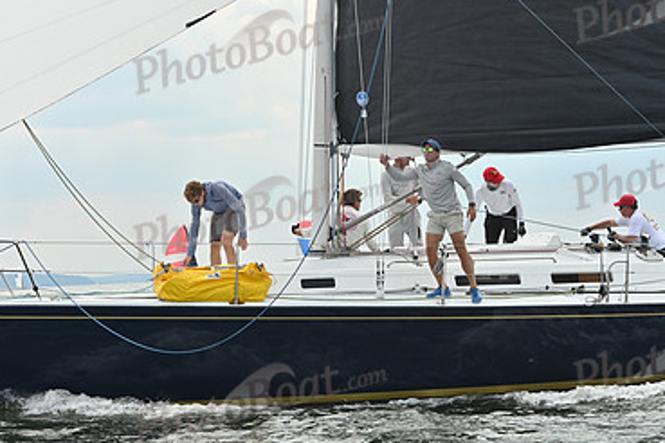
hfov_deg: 18.5
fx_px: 2032
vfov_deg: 12.4
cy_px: 282
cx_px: 481
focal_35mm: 110
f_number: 5.6
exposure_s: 1/1600
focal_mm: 70
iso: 320
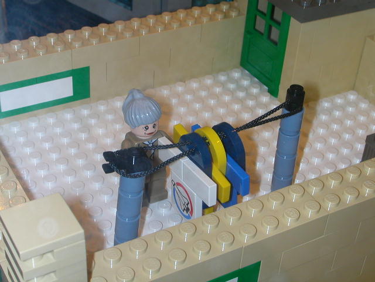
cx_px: 188
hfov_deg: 30.3
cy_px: 141
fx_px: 693
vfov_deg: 22.9
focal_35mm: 64
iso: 100
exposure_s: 1/30
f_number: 5.9
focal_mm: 9.7
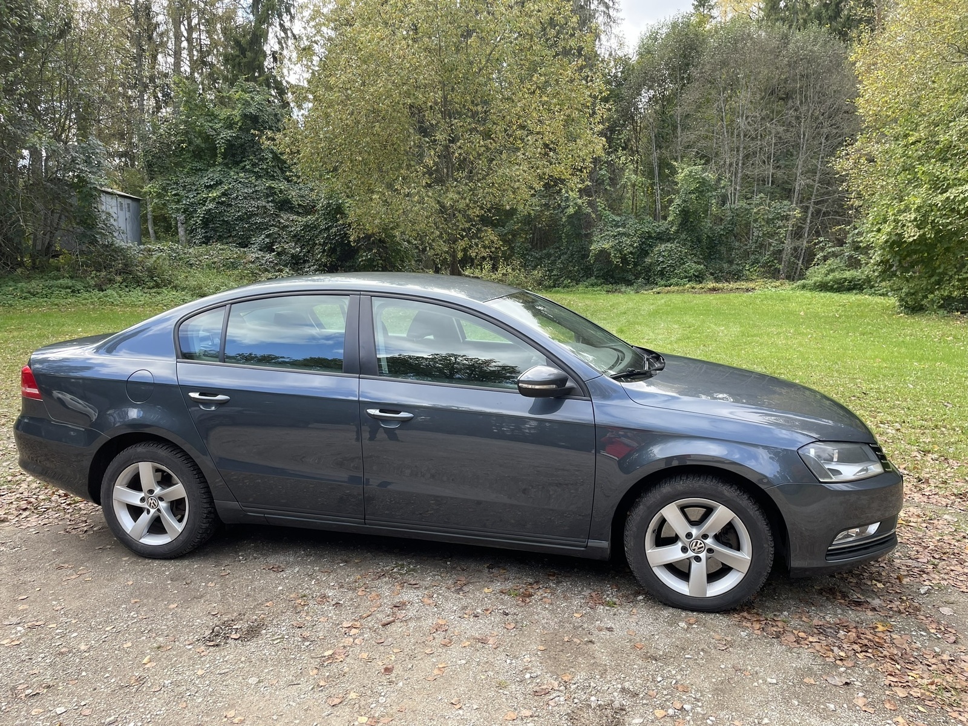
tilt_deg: -7.0
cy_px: 363
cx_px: 484
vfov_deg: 53.1
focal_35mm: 26
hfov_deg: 67.3
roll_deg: +0.8
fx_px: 727
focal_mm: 4.2
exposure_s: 1/238
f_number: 1.6
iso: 32
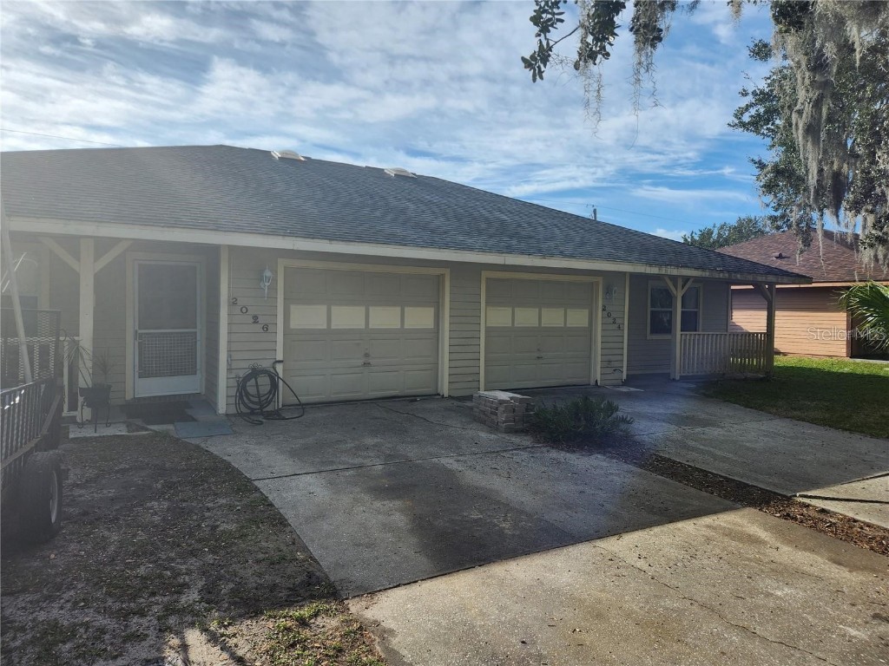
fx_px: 591
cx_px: 444
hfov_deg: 73.9
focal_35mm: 23
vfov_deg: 58.9
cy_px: 333
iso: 20
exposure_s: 1/1967
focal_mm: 5.4
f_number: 1.8
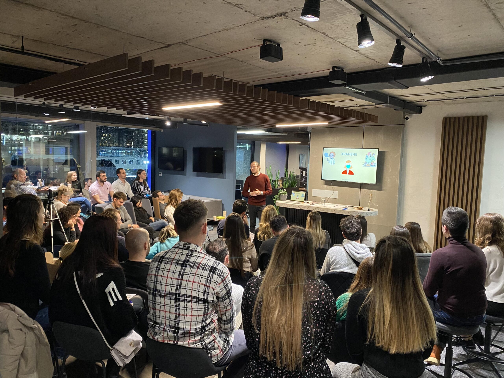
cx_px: 252
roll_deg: -1.7
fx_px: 379
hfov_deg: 67.3
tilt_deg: -4.7
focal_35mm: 26
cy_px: 189
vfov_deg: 53.1
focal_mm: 4.25
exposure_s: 1/25
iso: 500
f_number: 1.8
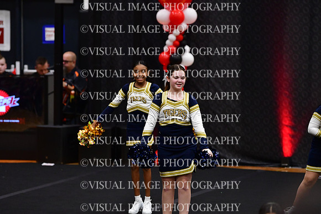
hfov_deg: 8.9
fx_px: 2069
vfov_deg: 5.9
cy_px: 107
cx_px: 160
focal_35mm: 232
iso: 4000
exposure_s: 1/800
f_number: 2.8
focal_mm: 155
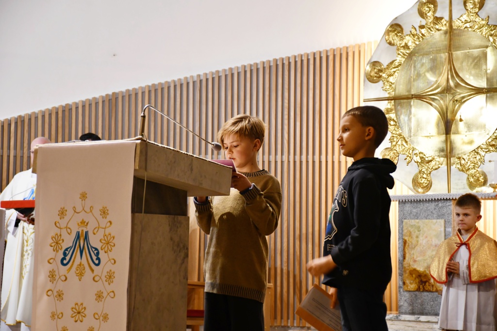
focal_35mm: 112
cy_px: 166
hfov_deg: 18.3
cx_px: 248
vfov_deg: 12.2
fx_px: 1546
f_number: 5
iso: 1600
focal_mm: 75
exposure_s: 1/20
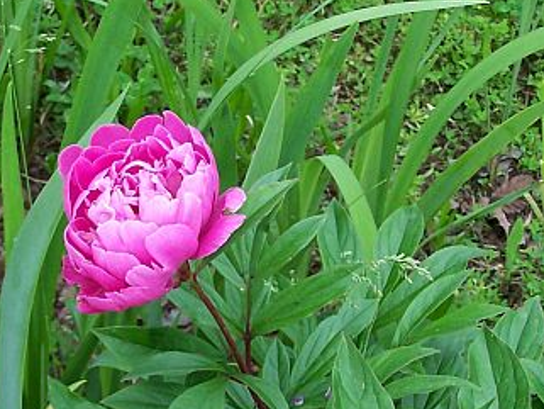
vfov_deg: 12.1
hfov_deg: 16.1
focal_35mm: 122
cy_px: 356
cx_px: 302
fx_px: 1918
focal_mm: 9.3
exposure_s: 1/180
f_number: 3.2
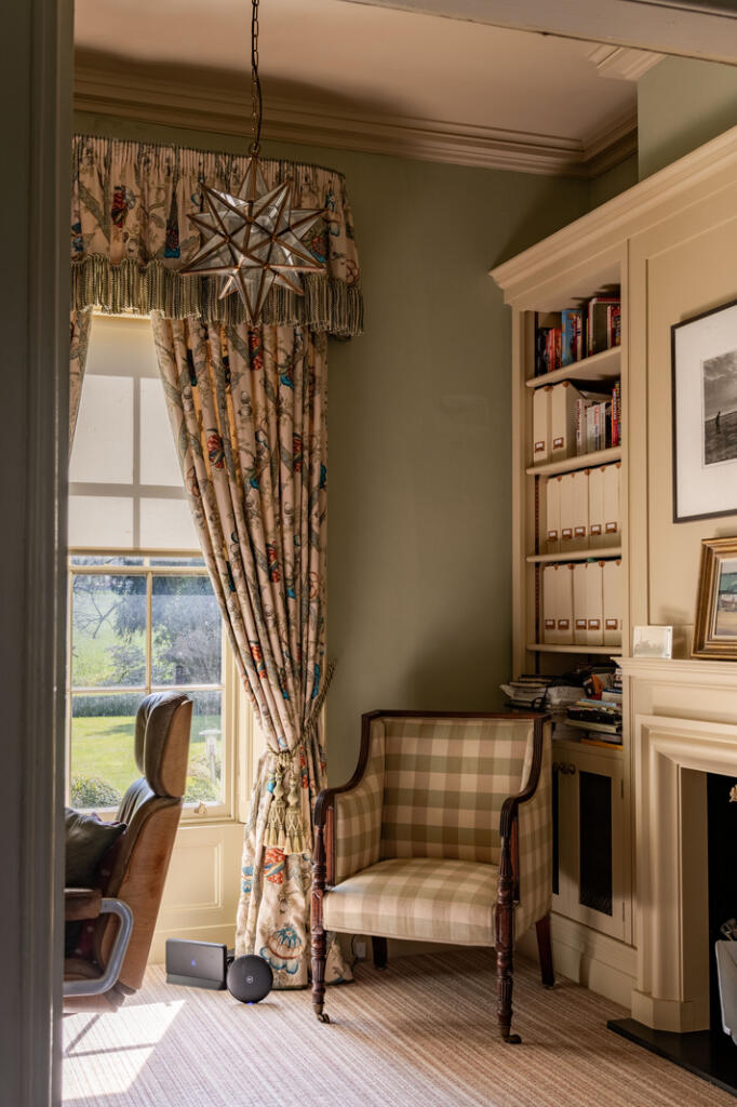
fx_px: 1075
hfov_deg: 37.8
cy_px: 554
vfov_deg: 54.4
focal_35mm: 35
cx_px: 368
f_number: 10
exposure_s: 1/100
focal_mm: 35
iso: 250
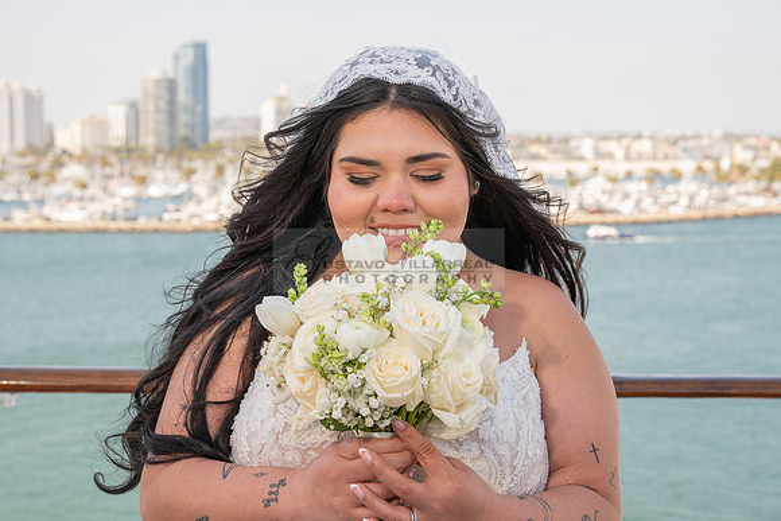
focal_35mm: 70
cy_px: 260
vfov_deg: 19.5
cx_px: 390
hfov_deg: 28.8
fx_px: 1519
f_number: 9
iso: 200
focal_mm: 70
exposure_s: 1/200
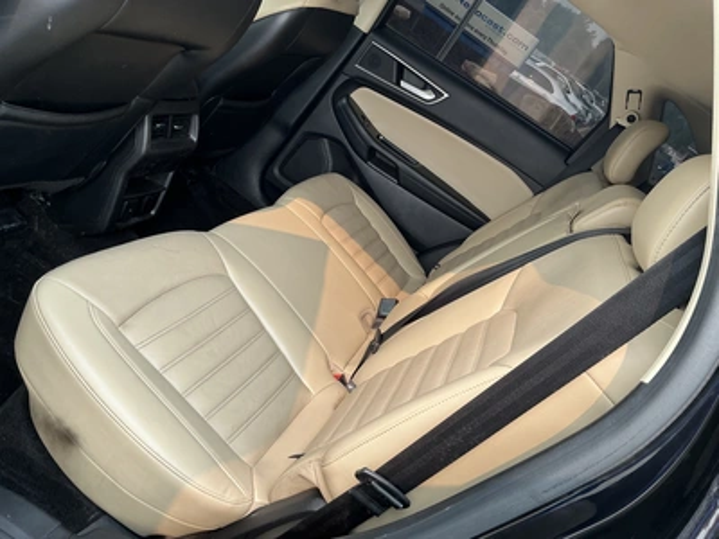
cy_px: 270
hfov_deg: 63.4
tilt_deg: -23.1
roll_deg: -35.9
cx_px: 360
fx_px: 582
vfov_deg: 49.7
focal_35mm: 28
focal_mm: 3
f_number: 1.8
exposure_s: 1/165
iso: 20
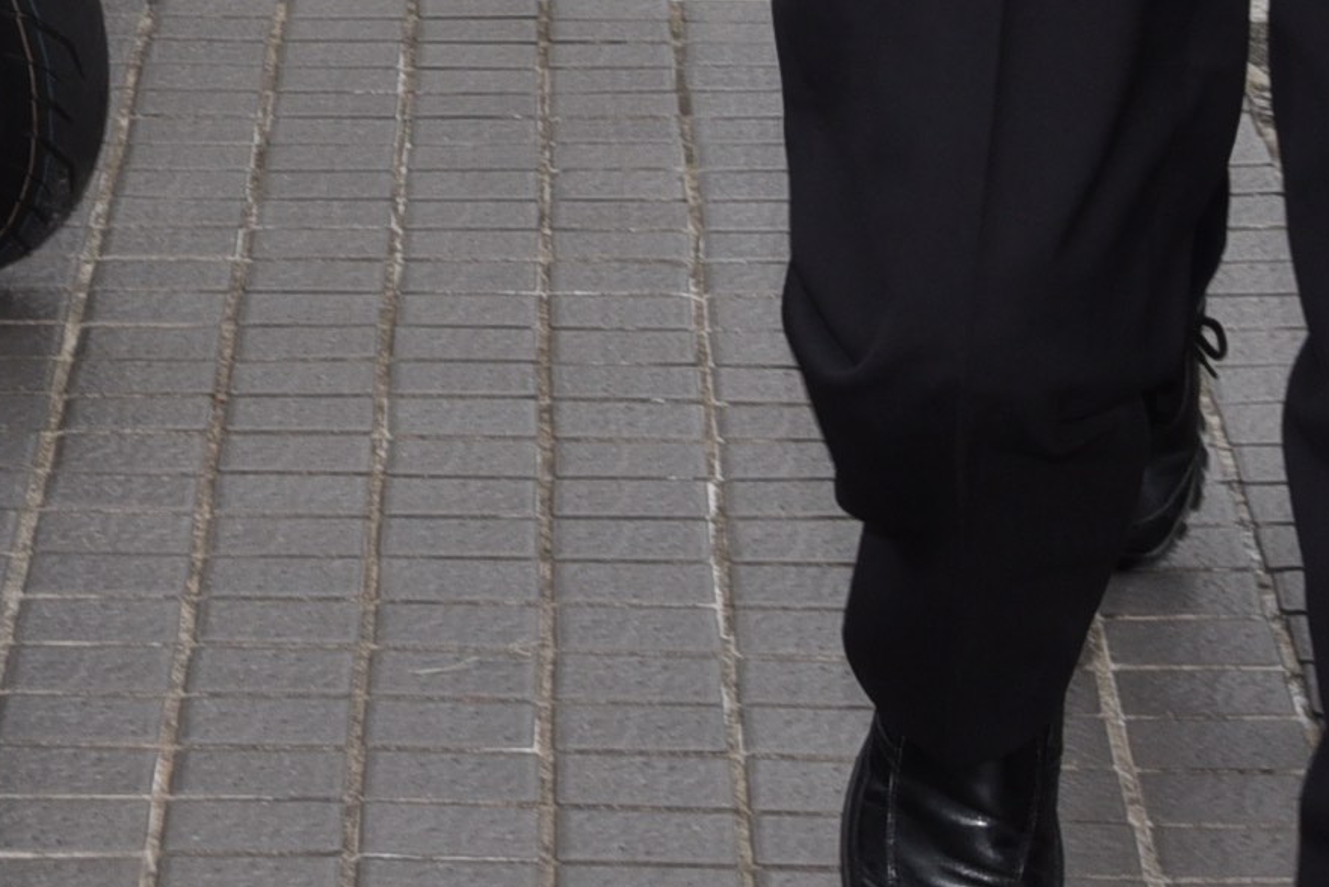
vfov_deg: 5.4
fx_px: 9082
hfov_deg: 8.2
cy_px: -1102
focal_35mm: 246
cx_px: -498
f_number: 14
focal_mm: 48
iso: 400
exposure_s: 1/200
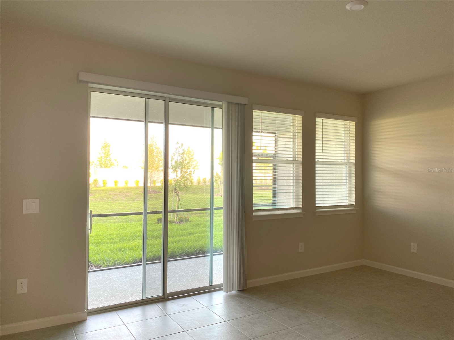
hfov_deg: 67.3
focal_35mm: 26
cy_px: 170
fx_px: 341
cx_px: 227
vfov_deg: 53.1
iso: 64
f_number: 1.8
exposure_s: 1/60
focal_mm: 4.25
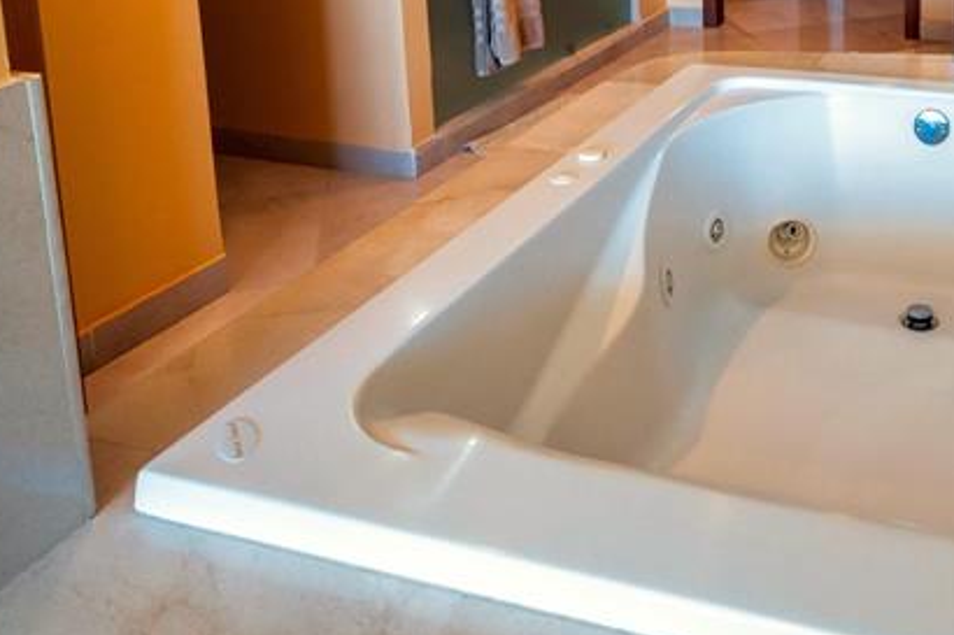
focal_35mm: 35
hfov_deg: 49.7
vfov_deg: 32.6
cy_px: -86
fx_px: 927
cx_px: 821
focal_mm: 14
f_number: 9.5
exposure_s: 1/15
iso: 800
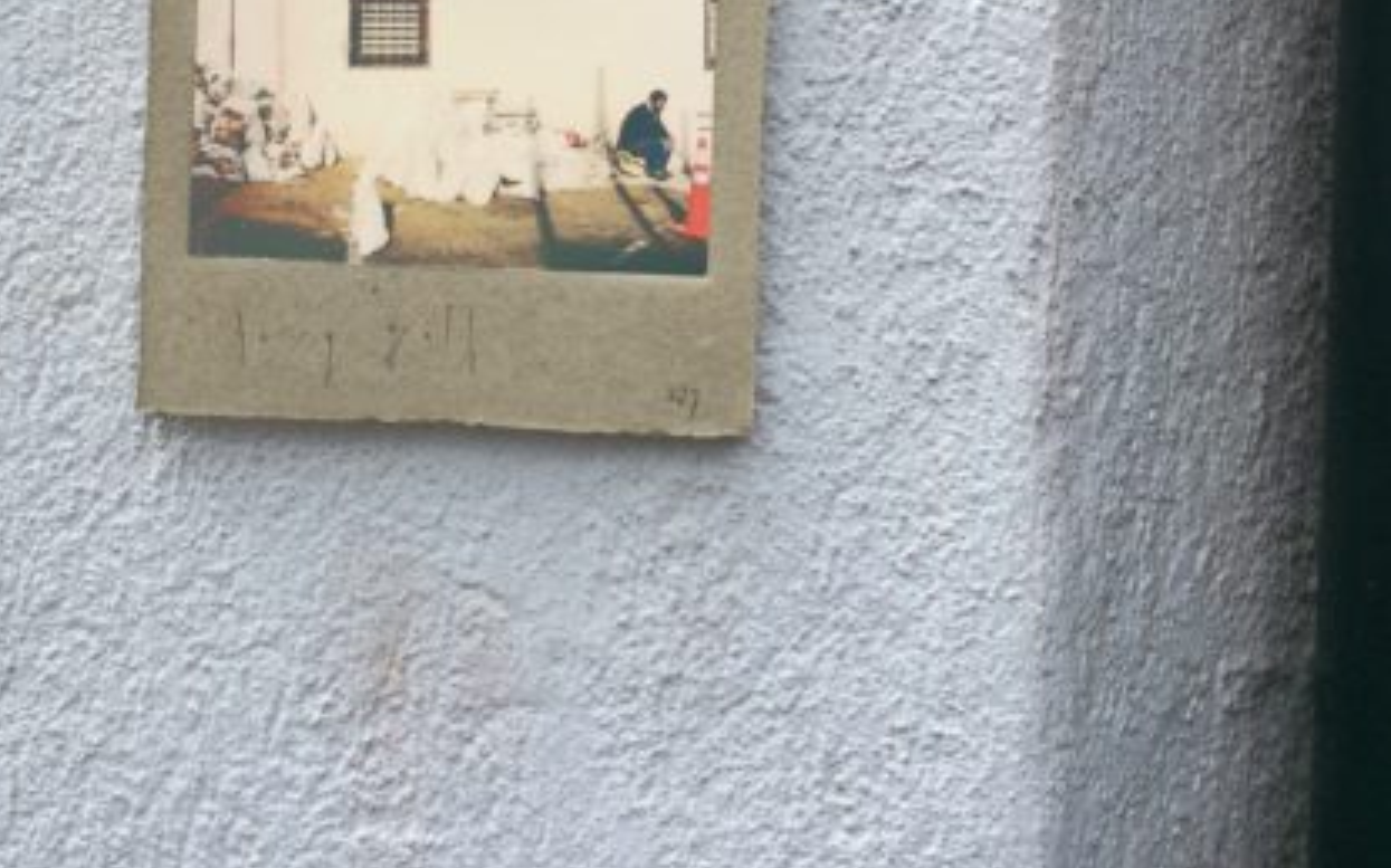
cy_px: 124
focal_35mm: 46
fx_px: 1743
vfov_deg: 27.2
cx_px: 496
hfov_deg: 43.1
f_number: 2.2
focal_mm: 4.12
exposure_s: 1/855
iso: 32
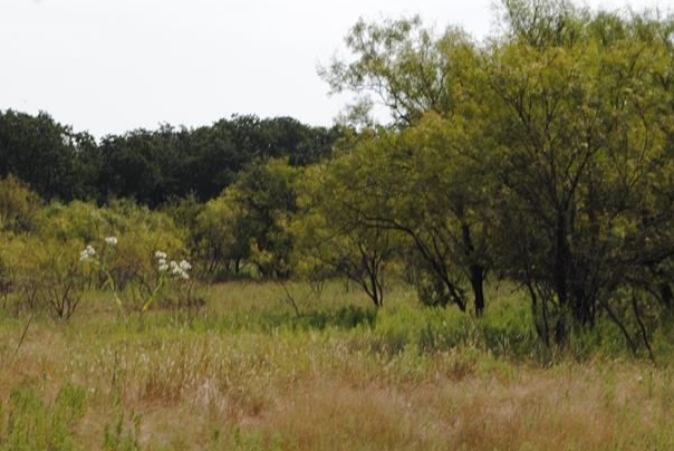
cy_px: 208
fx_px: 2621
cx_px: 322
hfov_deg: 14.7
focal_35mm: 140
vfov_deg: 9.8
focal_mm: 55
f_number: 11
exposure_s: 1/200
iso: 100
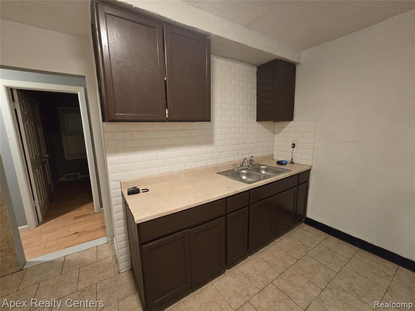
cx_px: 208
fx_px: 156
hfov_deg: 106.2
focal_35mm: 13
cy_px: 156
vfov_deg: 89.9
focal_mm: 2.2
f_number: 2.2
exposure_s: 1/60
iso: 800
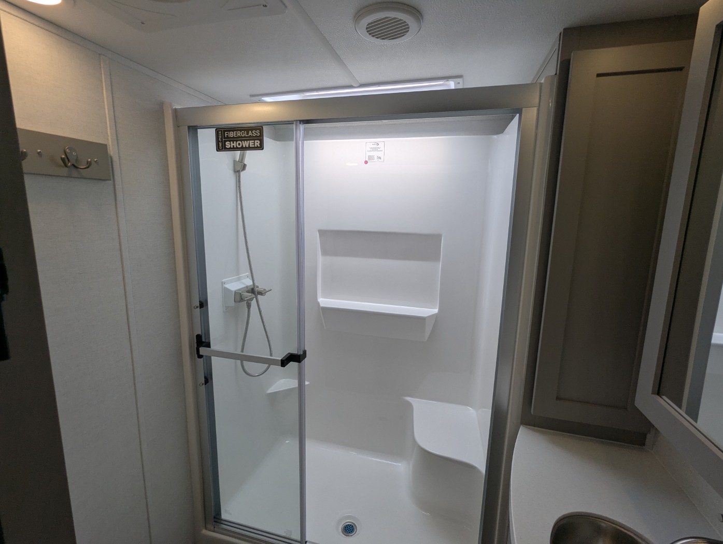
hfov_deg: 94.4
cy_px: 272
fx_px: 335
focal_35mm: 16
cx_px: 362
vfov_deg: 78.2
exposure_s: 1/310
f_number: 2.2
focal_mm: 2.35
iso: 44
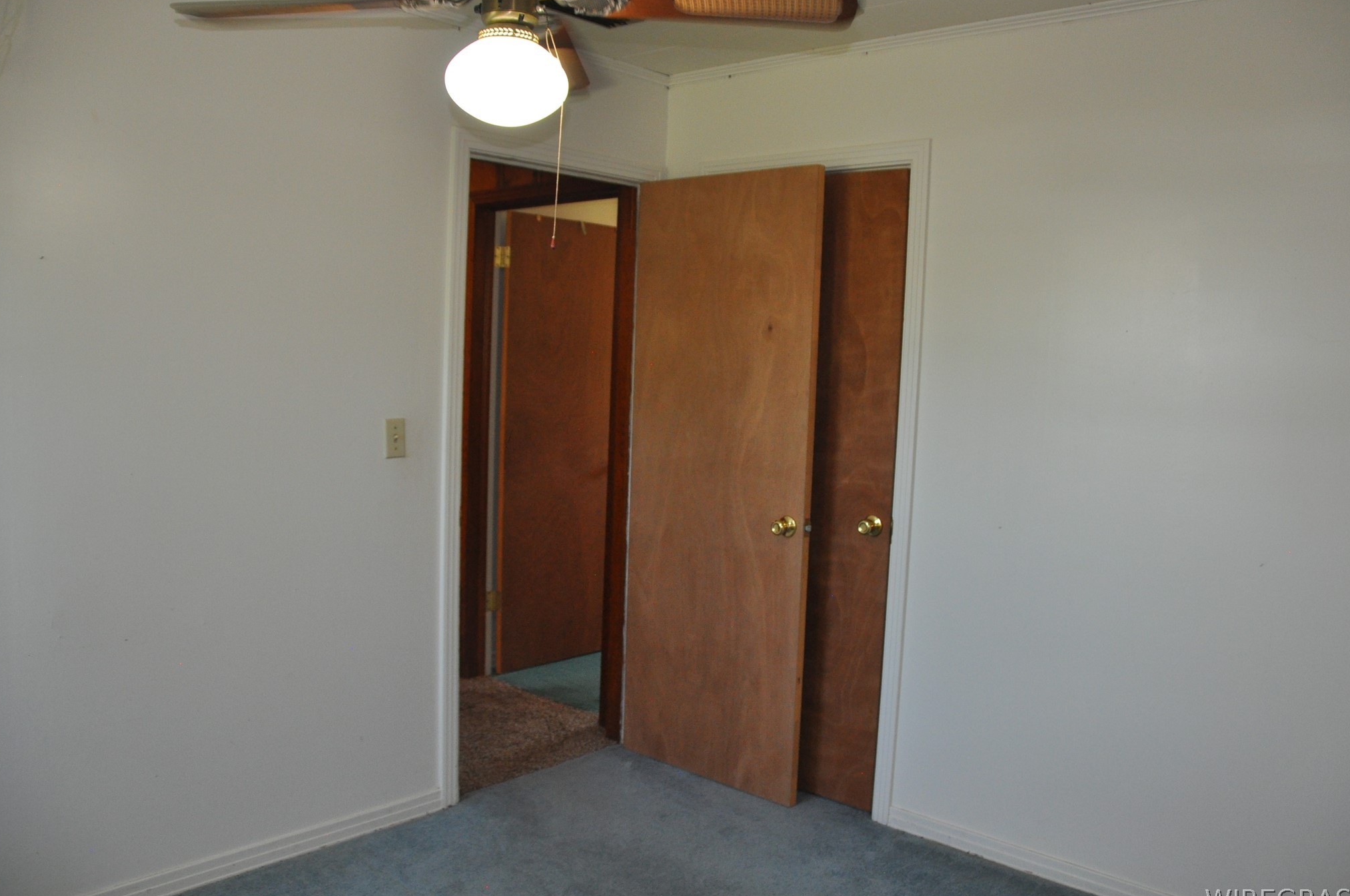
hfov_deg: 63.7
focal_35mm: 29
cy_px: 441
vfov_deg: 44.8
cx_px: 716
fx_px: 1086
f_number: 3.5
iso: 800
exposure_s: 1/125
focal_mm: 18
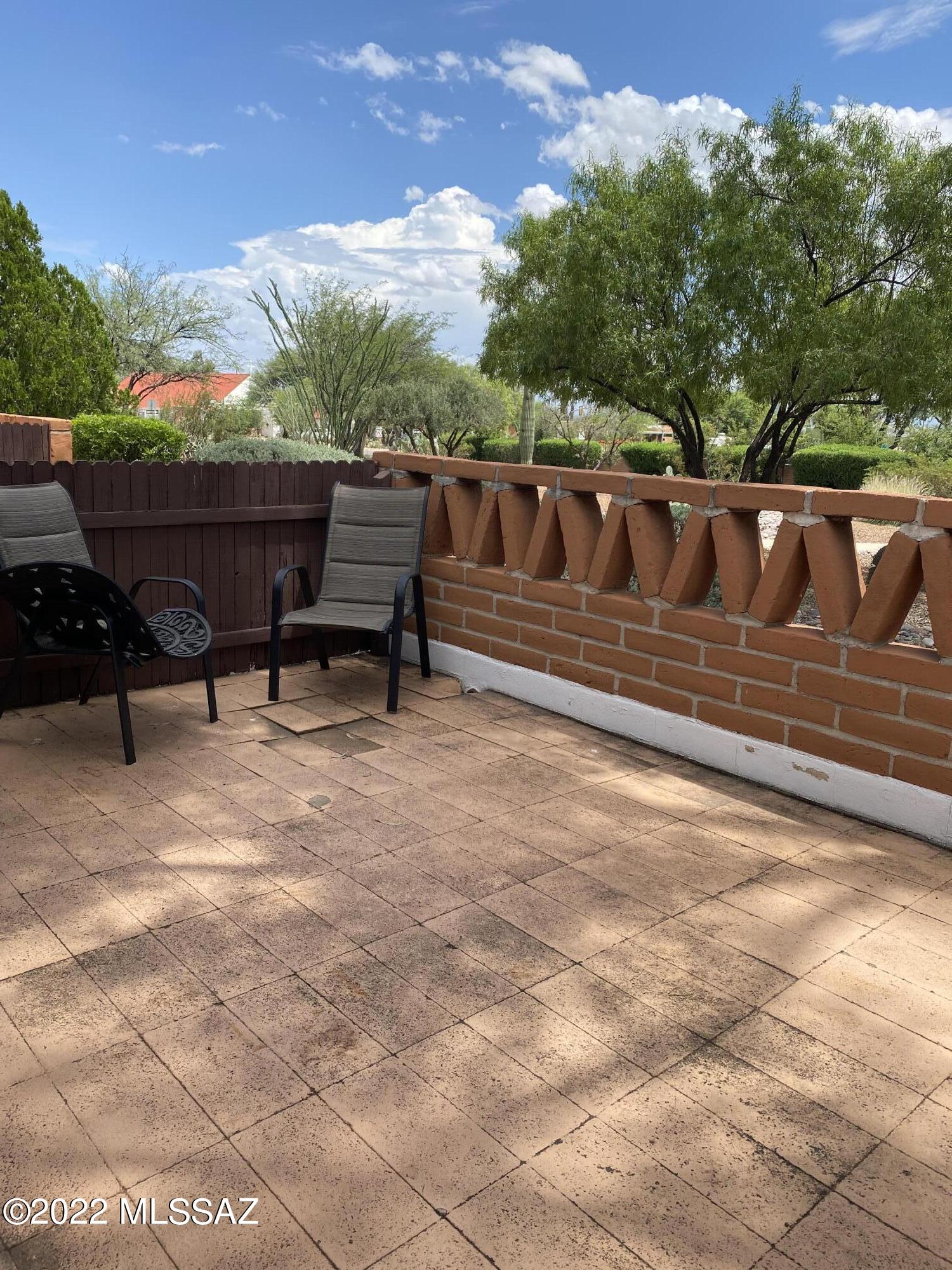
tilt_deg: -12.0
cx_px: 476
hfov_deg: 53.1
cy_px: 635
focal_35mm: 26
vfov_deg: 67.3
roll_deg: -3.9
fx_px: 953
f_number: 1.8
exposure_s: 1/1961
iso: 32
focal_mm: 4.25
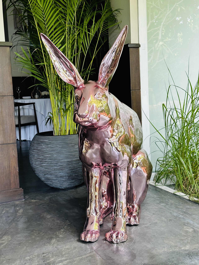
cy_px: 132
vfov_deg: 39.7
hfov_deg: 30.3
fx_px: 368
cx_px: 100
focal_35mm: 48
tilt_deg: -6.6
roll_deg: +1.7
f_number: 1.78
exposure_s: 1/85
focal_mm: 6.86
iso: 80
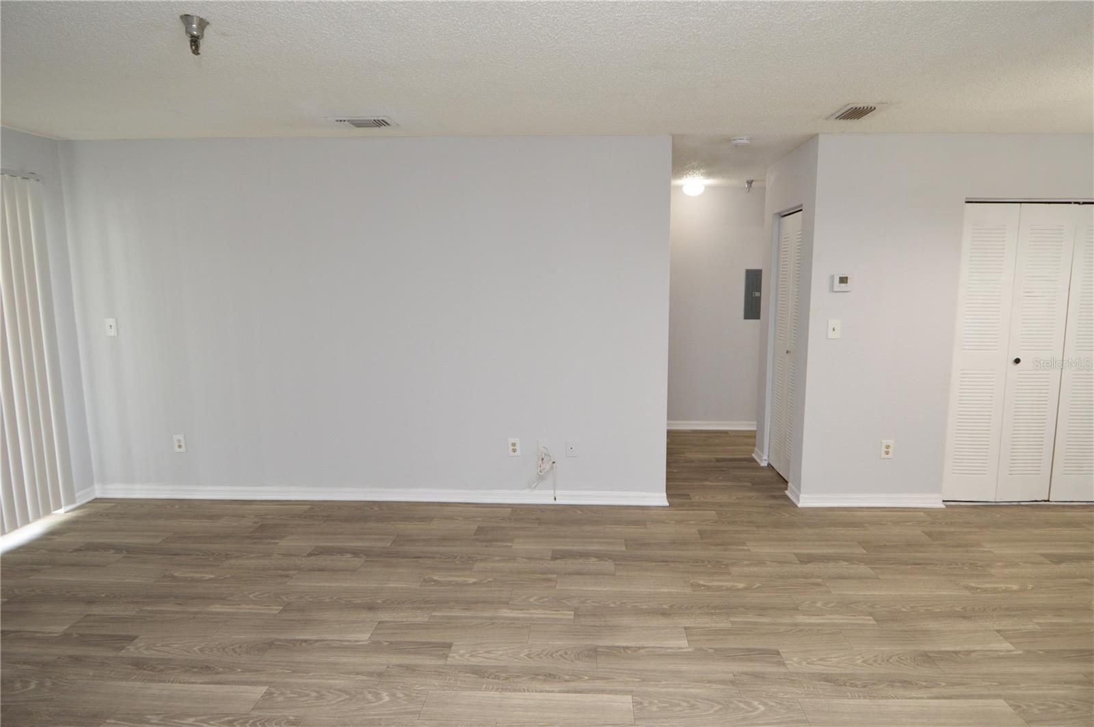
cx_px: 547
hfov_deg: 90.1
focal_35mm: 18
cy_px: 364
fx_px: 546
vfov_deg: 67.3
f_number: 4
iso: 400
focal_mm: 12
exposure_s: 1/60
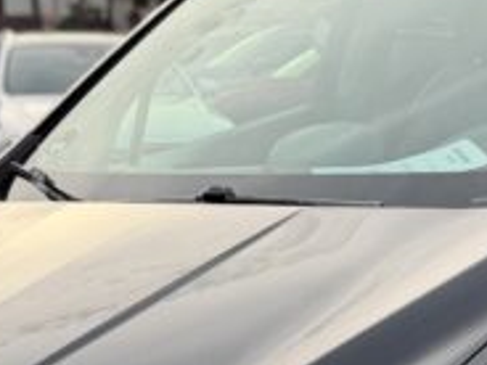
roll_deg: -1.1
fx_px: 1407
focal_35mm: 100
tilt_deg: -15.6
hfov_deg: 19.5
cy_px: 431
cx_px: 341
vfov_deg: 14.4
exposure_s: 1/683
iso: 80
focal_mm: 6.76
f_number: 1.78
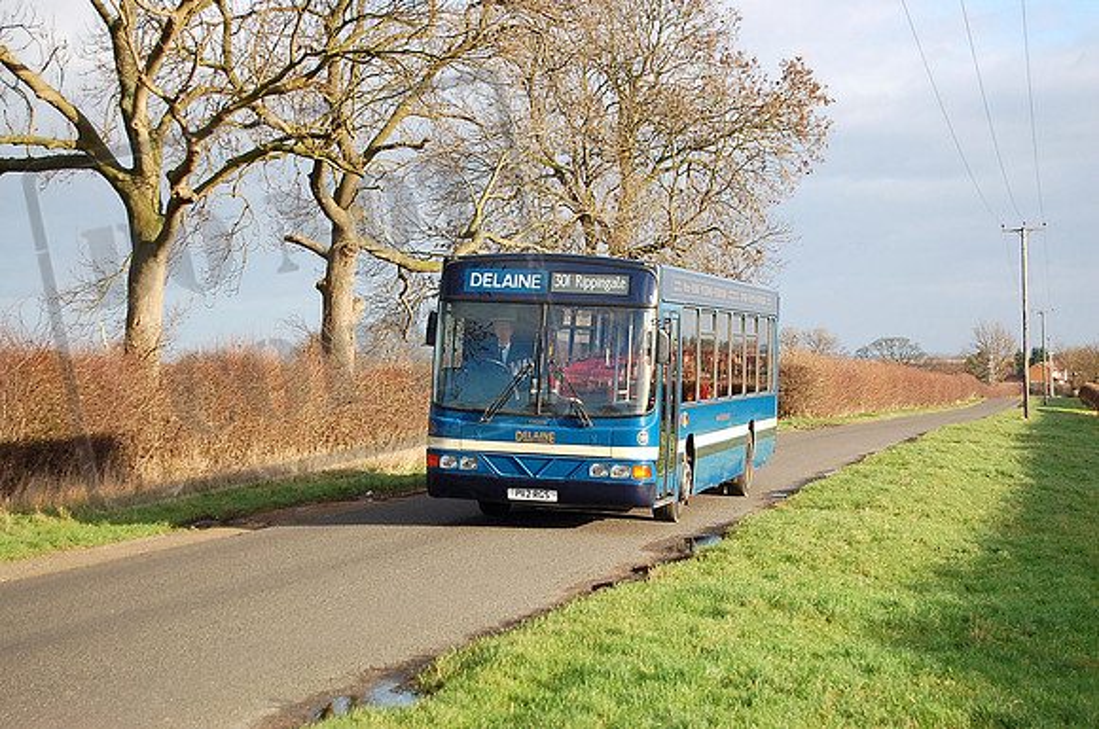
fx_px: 2378
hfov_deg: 26.0
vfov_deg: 17.4
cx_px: 550
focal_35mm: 78
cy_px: 364
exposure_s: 1/800
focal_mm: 52
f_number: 5.6
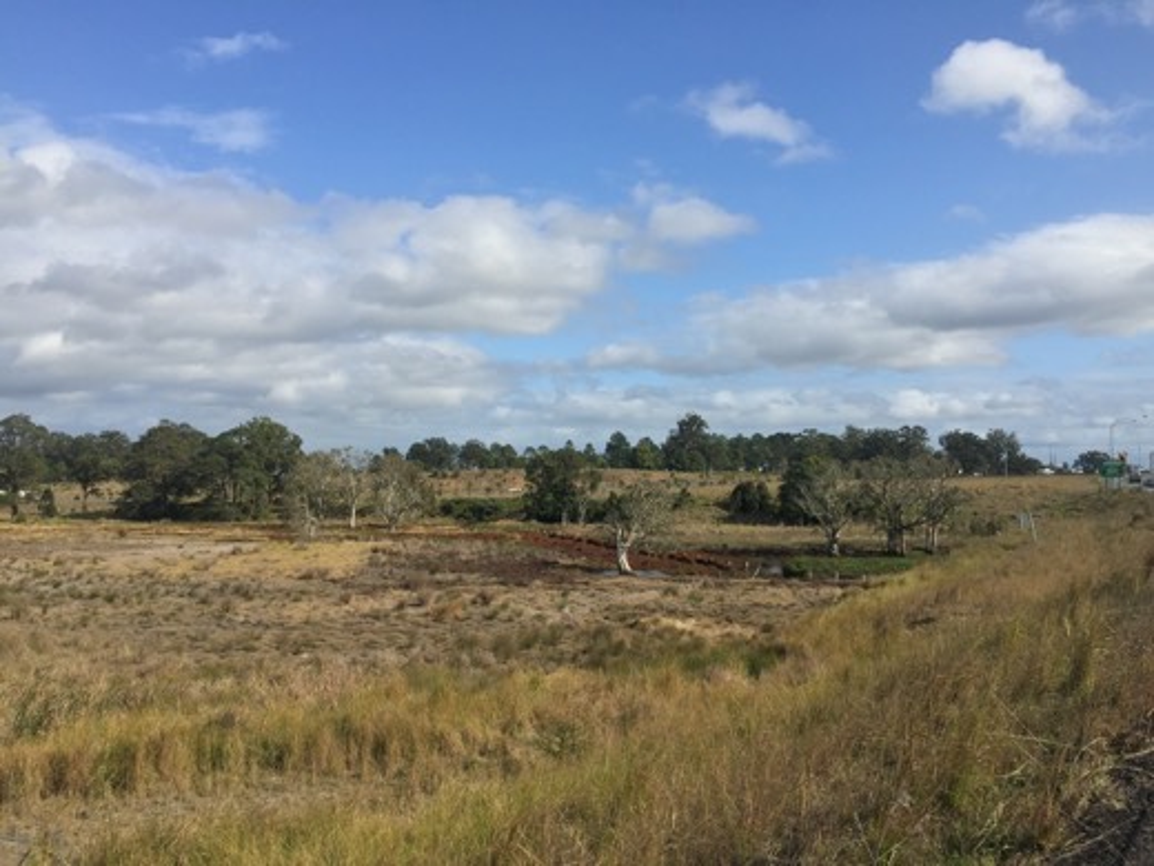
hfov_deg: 61.7
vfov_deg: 48.2
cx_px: 577
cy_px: 433
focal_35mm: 29
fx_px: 967
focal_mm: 4.15
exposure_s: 1/2083
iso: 32
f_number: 2.2
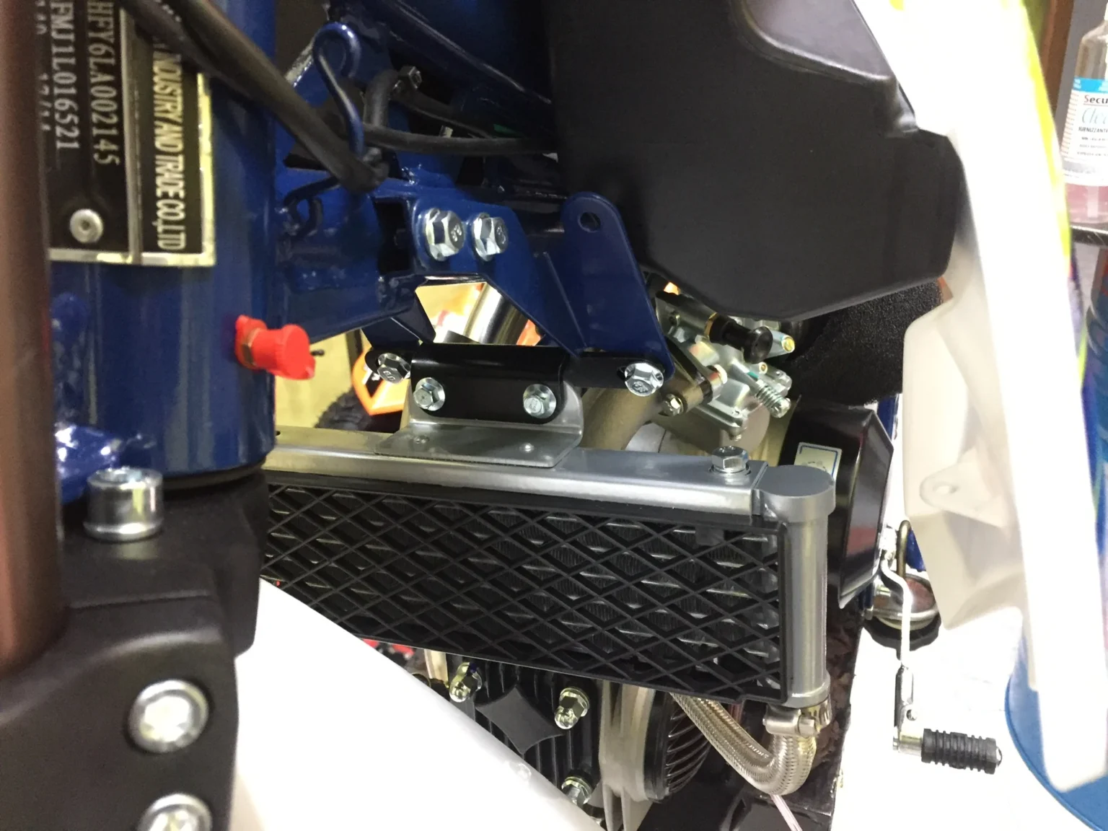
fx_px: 928
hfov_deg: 61.7
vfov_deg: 48.2
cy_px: 416
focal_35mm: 29
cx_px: 554
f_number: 2.2
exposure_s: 1/17
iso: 320
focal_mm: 4.15
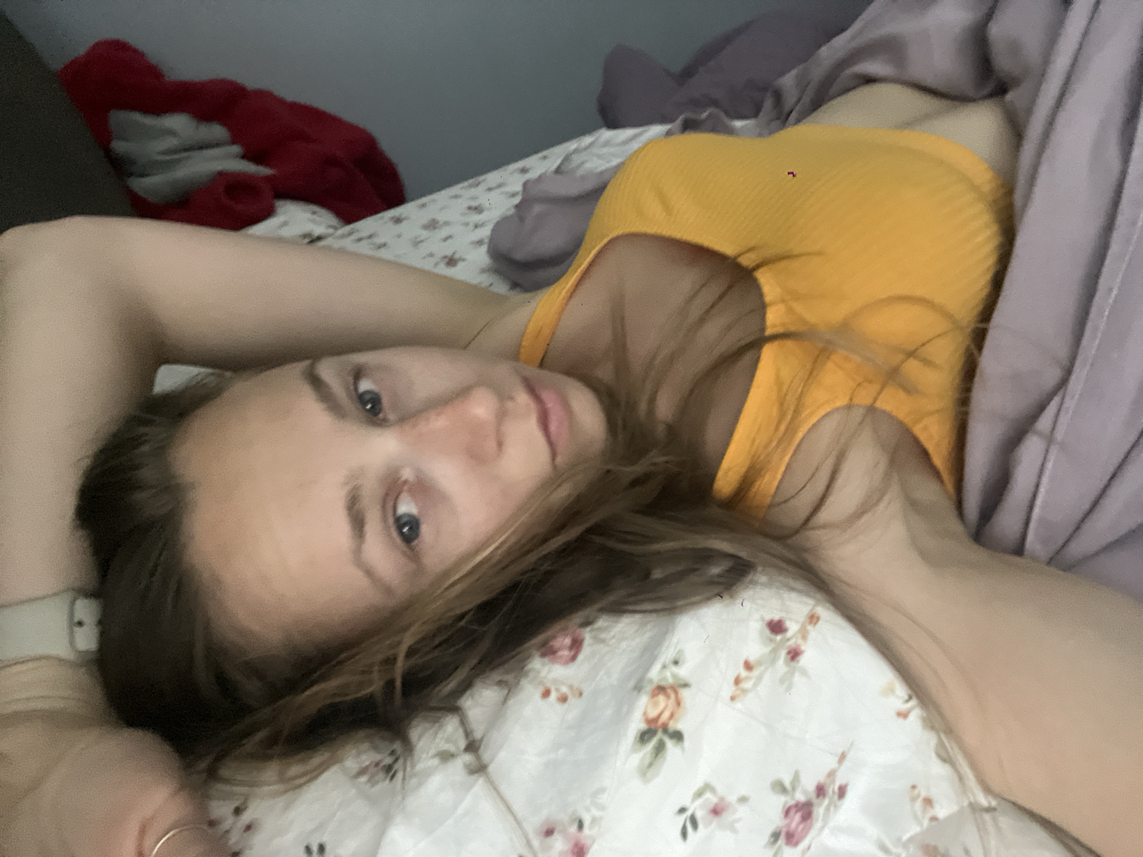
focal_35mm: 23
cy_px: 428
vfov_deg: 58.9
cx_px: 572
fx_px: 759
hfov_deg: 73.9
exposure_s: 1/17
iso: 640
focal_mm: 2.71
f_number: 2.2
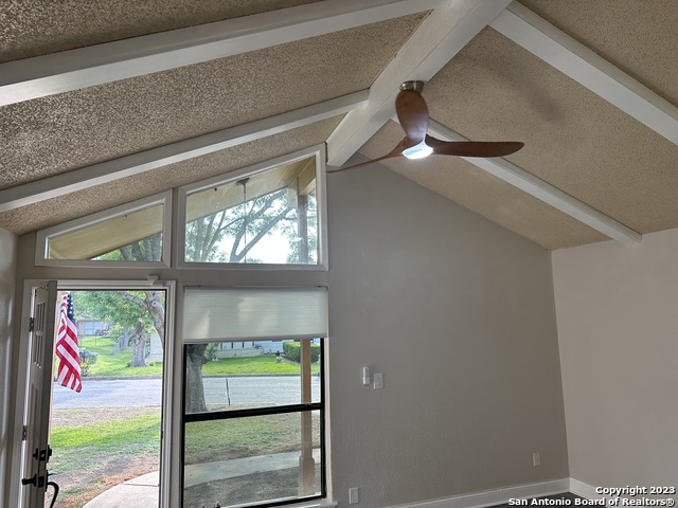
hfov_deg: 71.6
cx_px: 339
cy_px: 254
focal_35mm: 24
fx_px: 470
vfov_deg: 56.8
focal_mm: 6.86
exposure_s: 1/147
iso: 100
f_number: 1.78
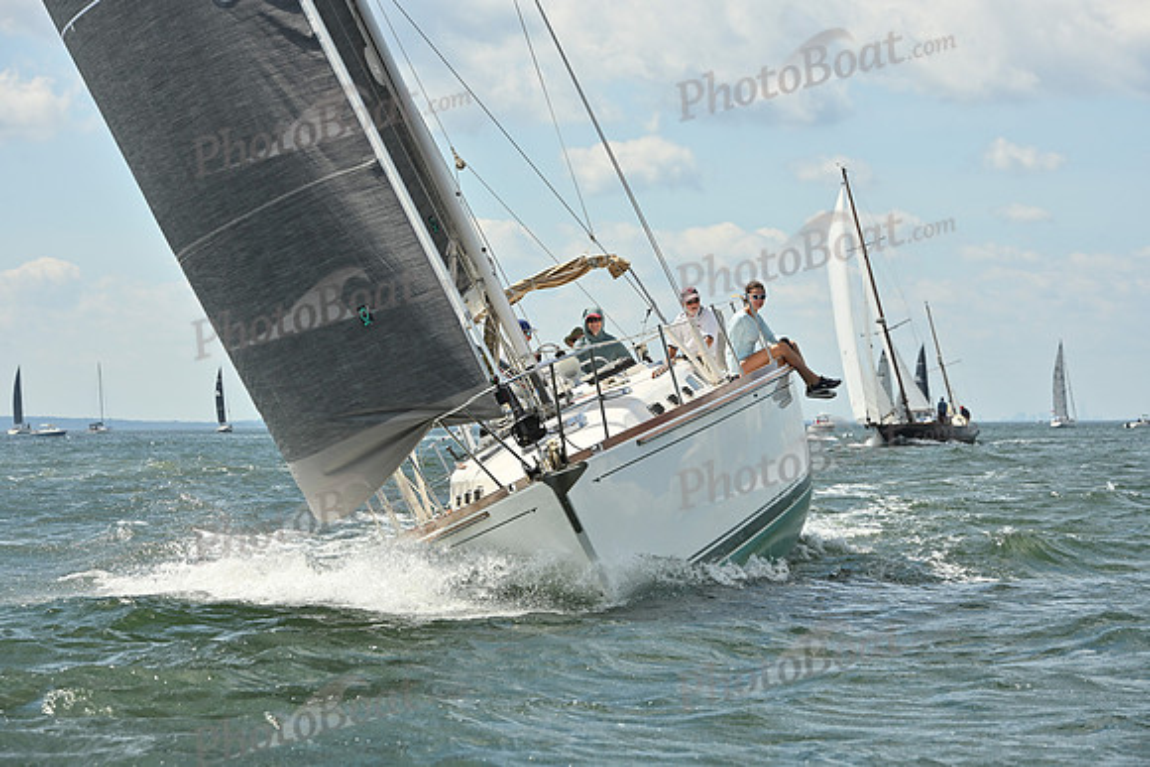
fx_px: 3834
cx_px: 575
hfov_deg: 17.1
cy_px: 384
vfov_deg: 11.4
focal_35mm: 120
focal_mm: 120
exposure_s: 1/1250
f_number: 8
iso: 250
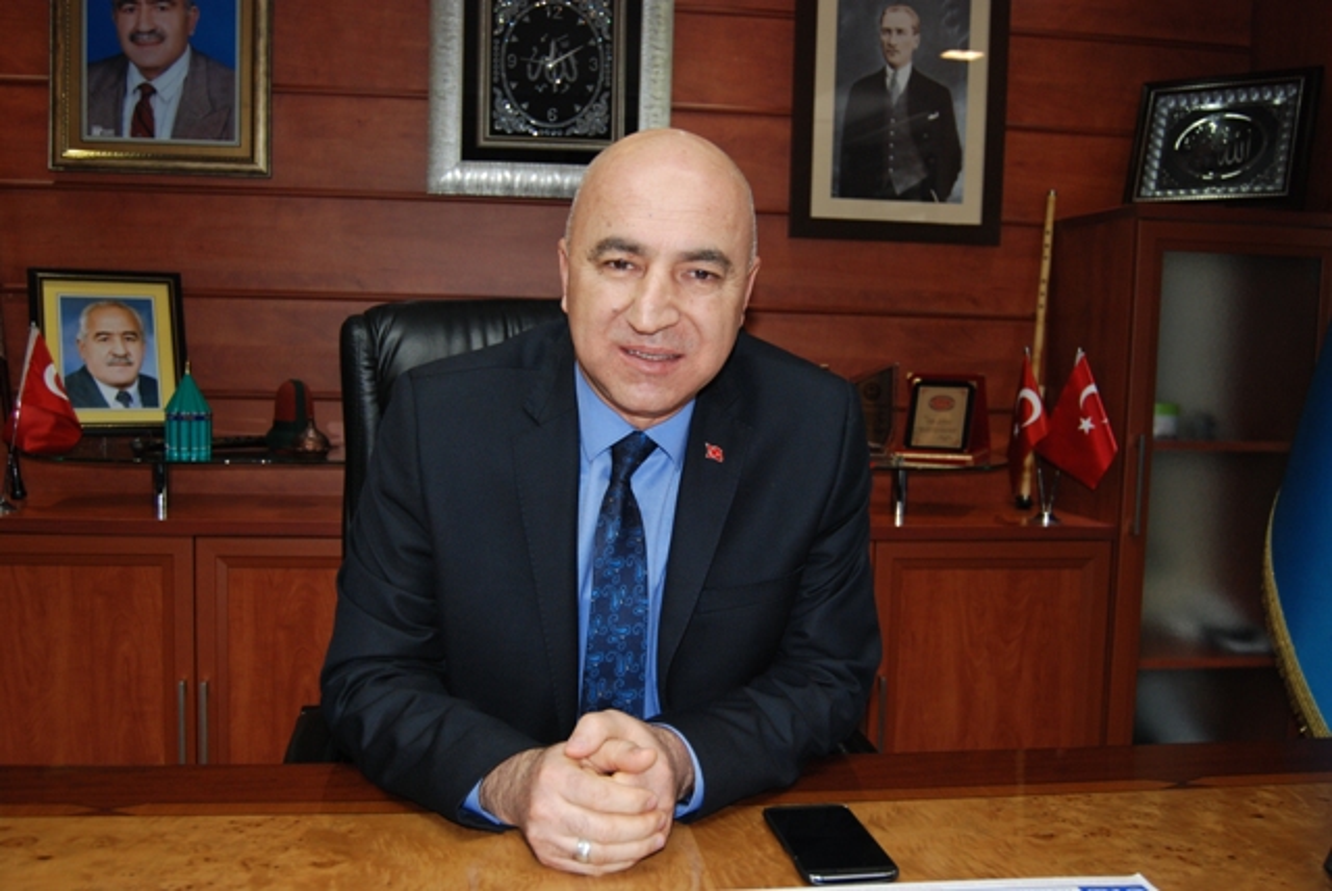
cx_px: 666
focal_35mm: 34
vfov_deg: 38.4
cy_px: 446
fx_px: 1278
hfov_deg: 55.1
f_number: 4
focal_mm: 23
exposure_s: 1/60
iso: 400
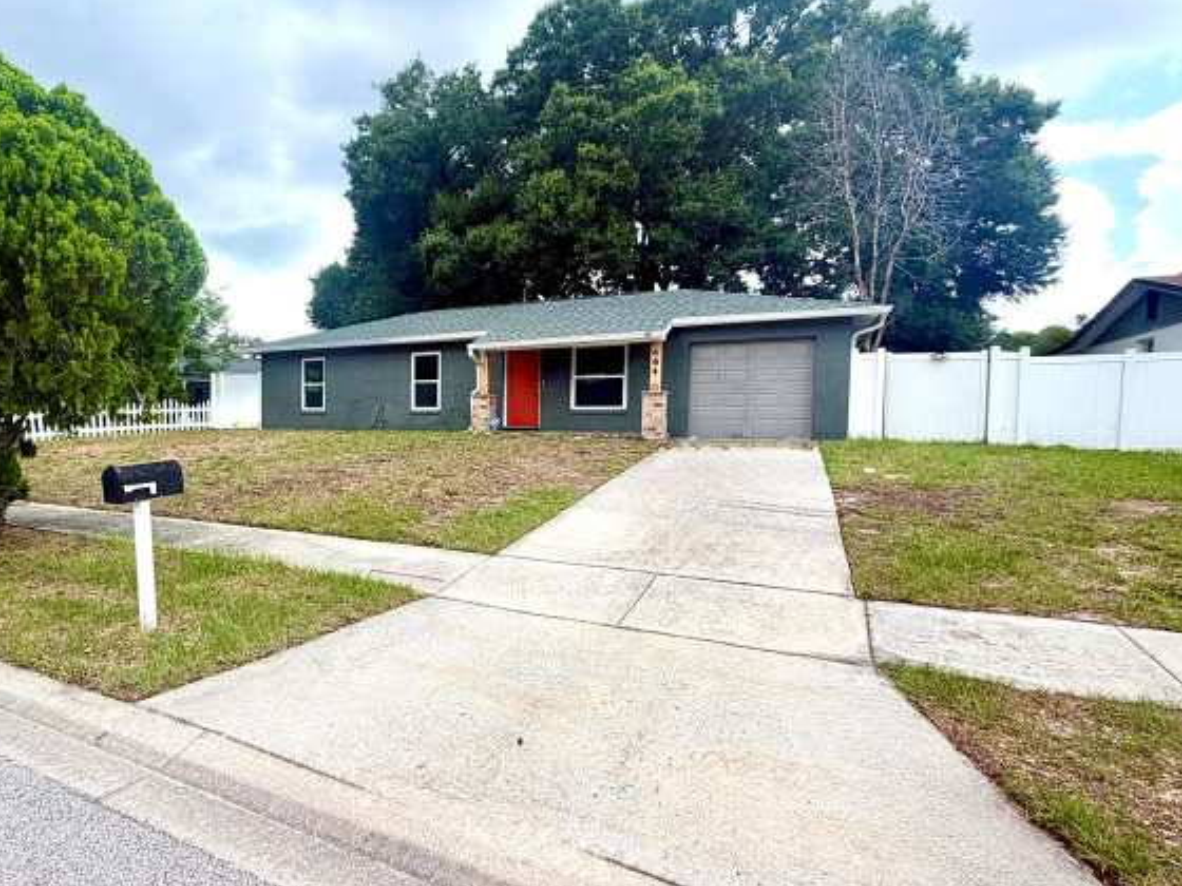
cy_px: 456
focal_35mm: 20
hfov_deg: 79.4
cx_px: 405
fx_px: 683
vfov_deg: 66.0
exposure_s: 1/613
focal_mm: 2.22
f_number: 2.2
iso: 40
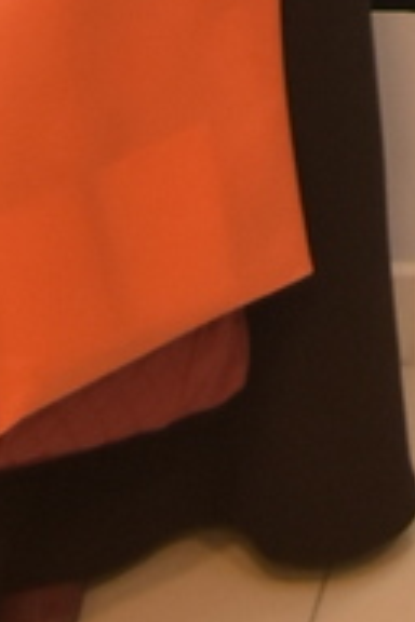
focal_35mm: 144
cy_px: -826
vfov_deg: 11.8
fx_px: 2490
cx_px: 893
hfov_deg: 8.9
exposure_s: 1/125
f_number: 3.5
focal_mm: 18
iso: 640
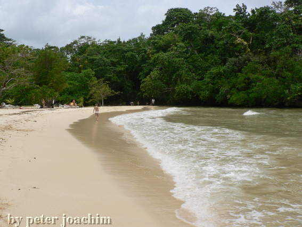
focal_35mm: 35
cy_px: 114
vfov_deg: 40.7
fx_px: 305
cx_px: 151
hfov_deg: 52.6
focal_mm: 6
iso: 64
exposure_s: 1/400
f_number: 5.6
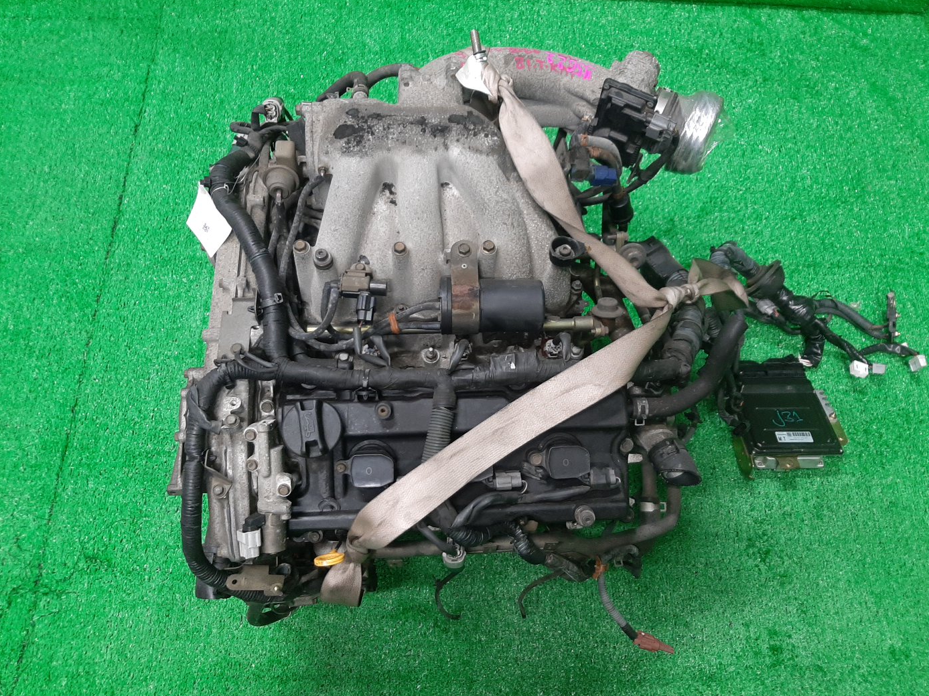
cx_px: 480
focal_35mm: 27
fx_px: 725
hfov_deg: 65.3
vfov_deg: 51.3
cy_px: 357
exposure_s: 1/50
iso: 146
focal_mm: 3.93
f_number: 1.7
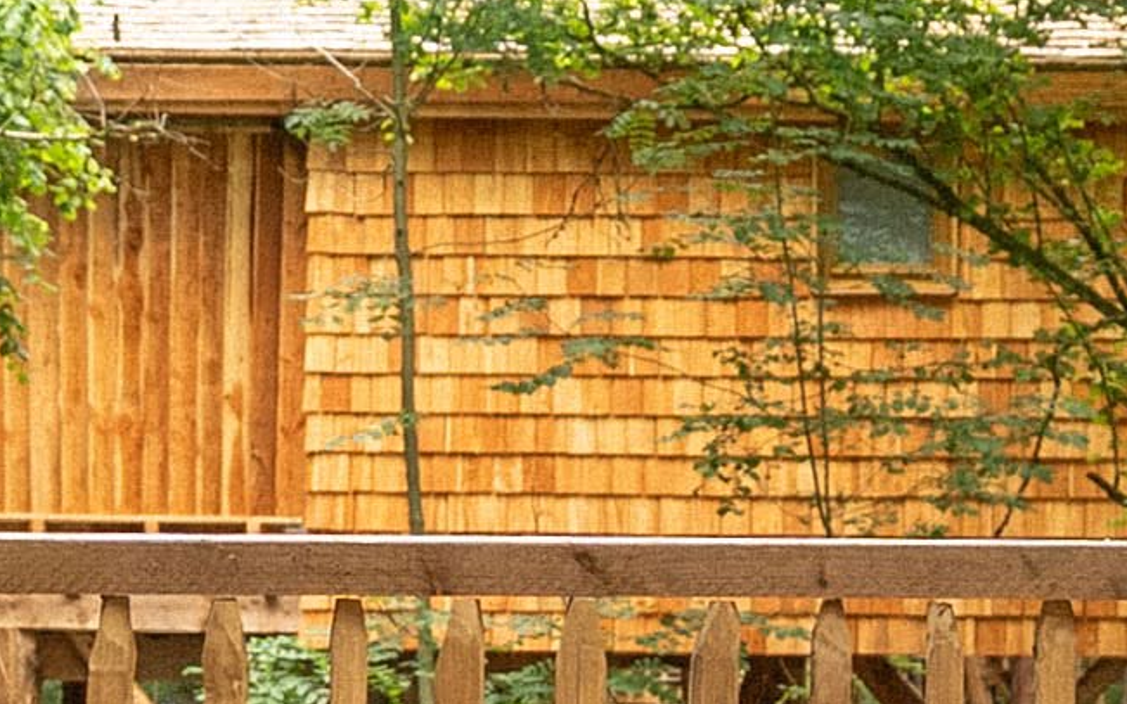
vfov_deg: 9.9
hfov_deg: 15.9
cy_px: 748
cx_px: 815
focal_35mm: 131
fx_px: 4024
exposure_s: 1/400
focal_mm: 20
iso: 800
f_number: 2.8
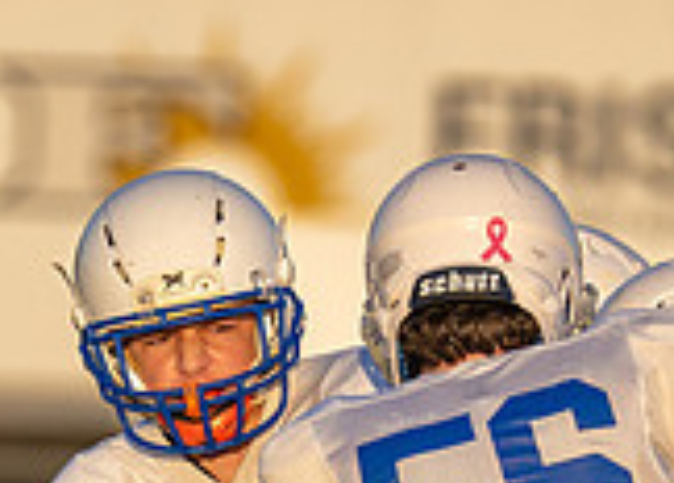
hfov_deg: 1.8
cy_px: 687
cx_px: 190
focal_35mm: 1149
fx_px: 22013
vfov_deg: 1.3
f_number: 2.8
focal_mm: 200
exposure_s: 1/4000
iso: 640
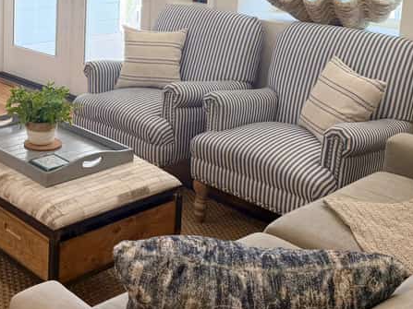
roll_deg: -1.4
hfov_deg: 33.9
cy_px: 18
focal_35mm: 55
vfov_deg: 25.5
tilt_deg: -9.6
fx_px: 656
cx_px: 84
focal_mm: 6.76
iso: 100
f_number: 1.78
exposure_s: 1/183
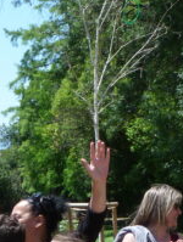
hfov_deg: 10.3
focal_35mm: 141
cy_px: 260
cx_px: -62
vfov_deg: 13.7
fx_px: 991
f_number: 4.5
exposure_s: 1/250
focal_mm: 6.7
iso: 100
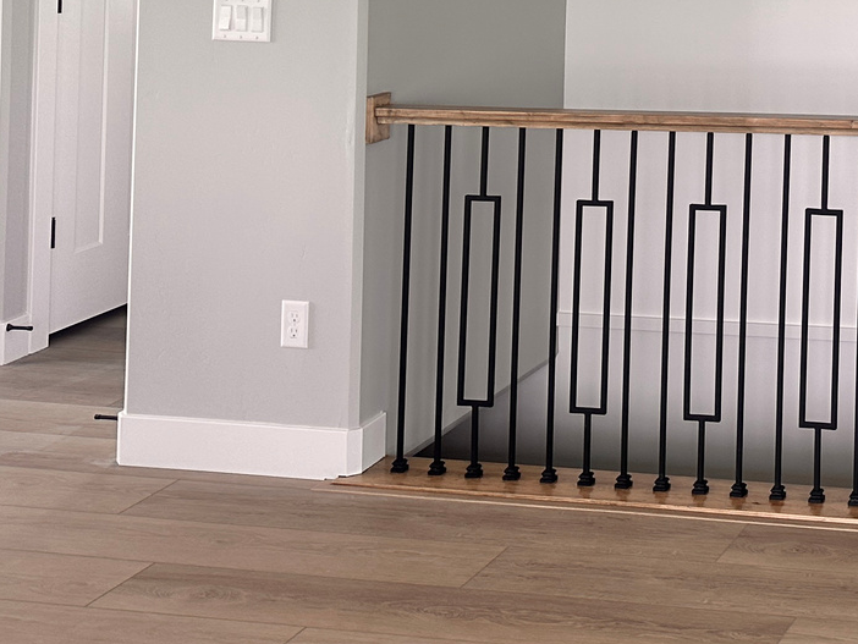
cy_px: -269
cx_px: 1082
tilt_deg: +2.1
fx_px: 1736
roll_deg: -1.2
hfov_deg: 24.6
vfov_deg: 18.9
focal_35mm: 70
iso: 64
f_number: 1.78
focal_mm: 6.86
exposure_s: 1/132
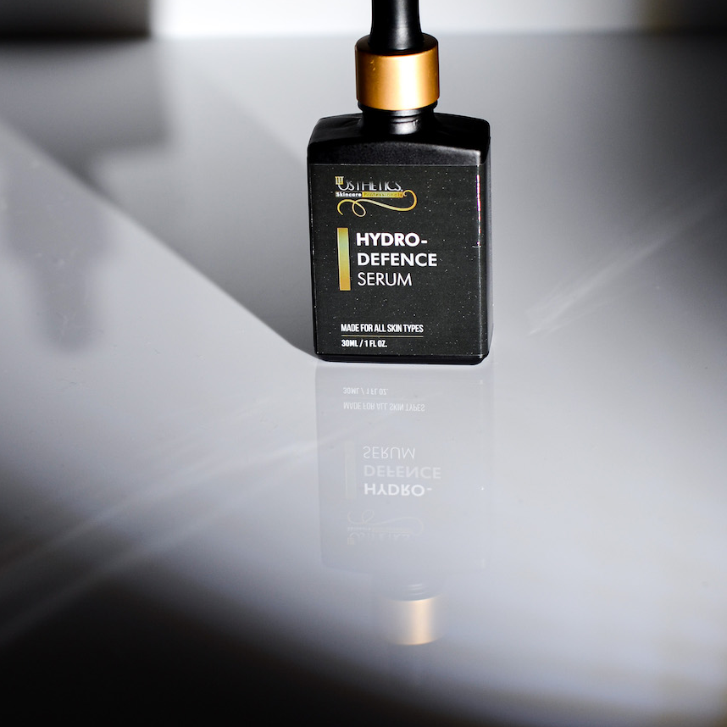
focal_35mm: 112
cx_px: 344
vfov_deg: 15.5
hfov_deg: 15.6
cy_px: 181
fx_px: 2661
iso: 100
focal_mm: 50
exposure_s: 1/80
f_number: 4
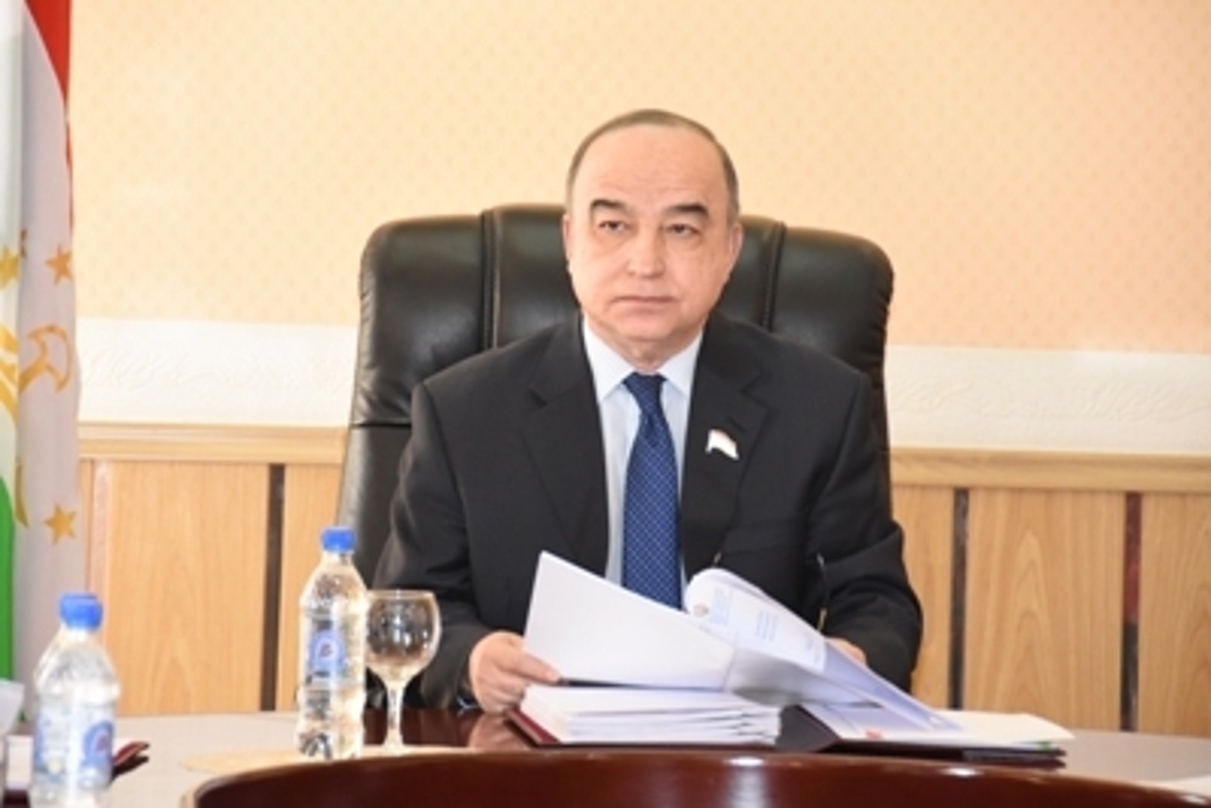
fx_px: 7571
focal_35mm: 225
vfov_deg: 6.1
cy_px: 404
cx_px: 606
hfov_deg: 9.1
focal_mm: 150
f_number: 5.6
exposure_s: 1/50
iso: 1600
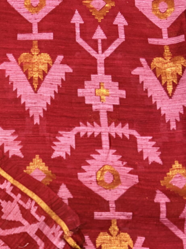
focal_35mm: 54
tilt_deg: -78.5
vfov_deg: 33.9
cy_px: 217
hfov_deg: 25.5
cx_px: -6
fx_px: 387
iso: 125
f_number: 1.6
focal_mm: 5.96
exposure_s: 1/100
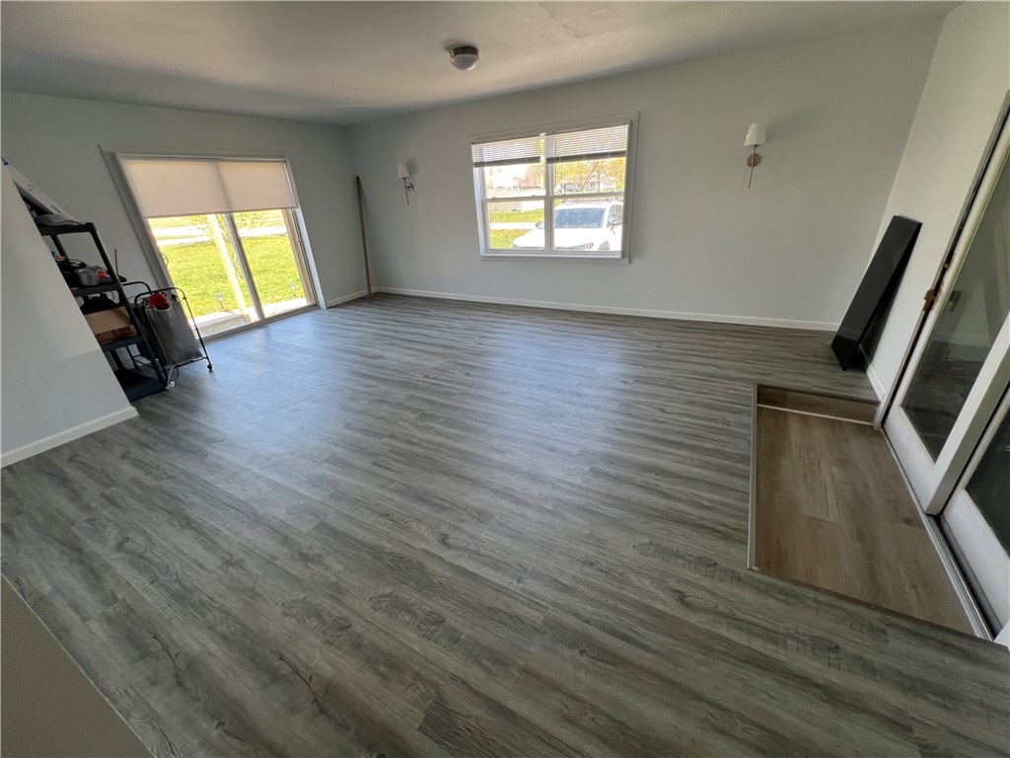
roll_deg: +3.4
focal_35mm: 13
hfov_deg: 106.2
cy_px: 379
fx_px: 379
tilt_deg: -24.9
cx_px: 505
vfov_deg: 89.9
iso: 64
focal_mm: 1.57
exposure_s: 1/99
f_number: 1.8
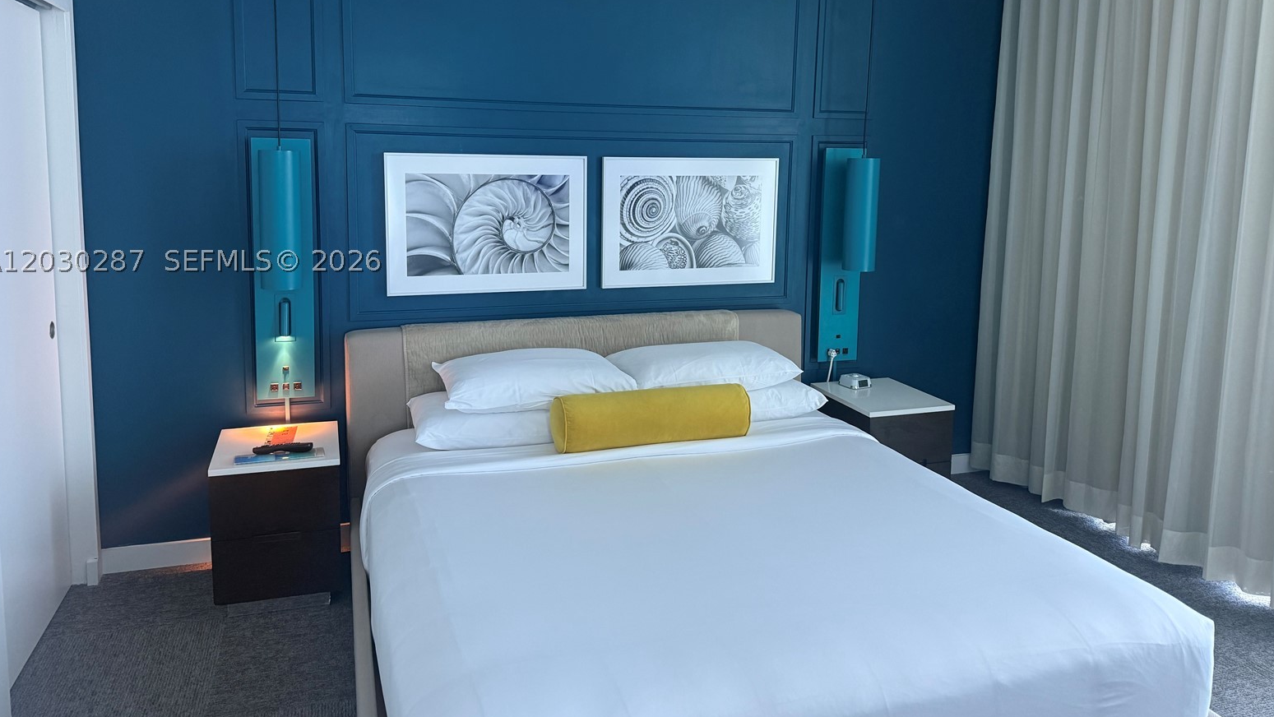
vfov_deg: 42.5
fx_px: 912
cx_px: 633
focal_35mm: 27
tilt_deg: -6.0
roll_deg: -1.1
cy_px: 261
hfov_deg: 69.8
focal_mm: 6.76
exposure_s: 1/68
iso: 200
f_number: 1.78
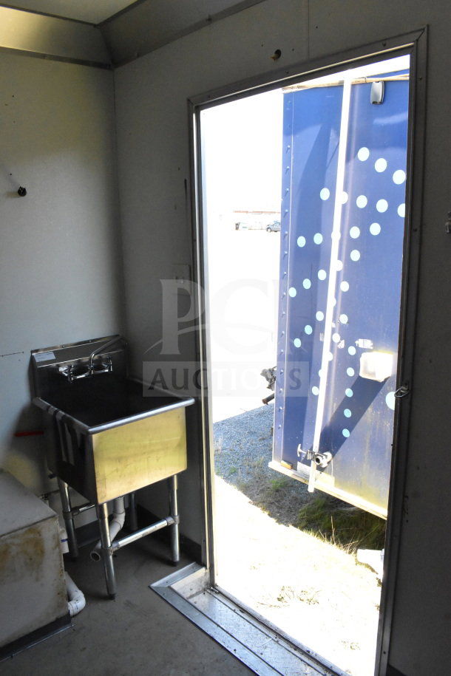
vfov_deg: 67.4
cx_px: 226
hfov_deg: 47.9
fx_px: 507
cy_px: 338
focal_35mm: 27
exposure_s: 1/640
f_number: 13
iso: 6400
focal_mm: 18
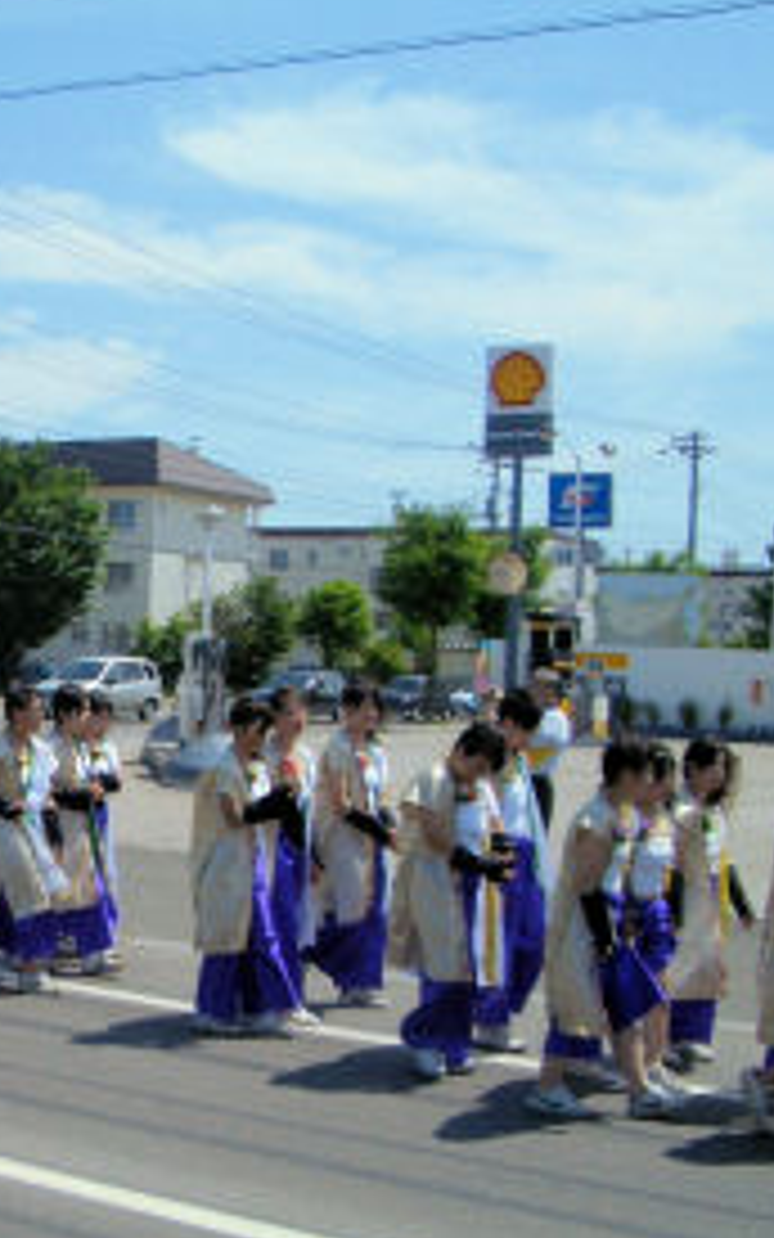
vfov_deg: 35.6
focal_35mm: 57
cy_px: 678
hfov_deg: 21.7
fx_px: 1923
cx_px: -58
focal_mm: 5.8
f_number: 4.3
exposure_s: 1/1250
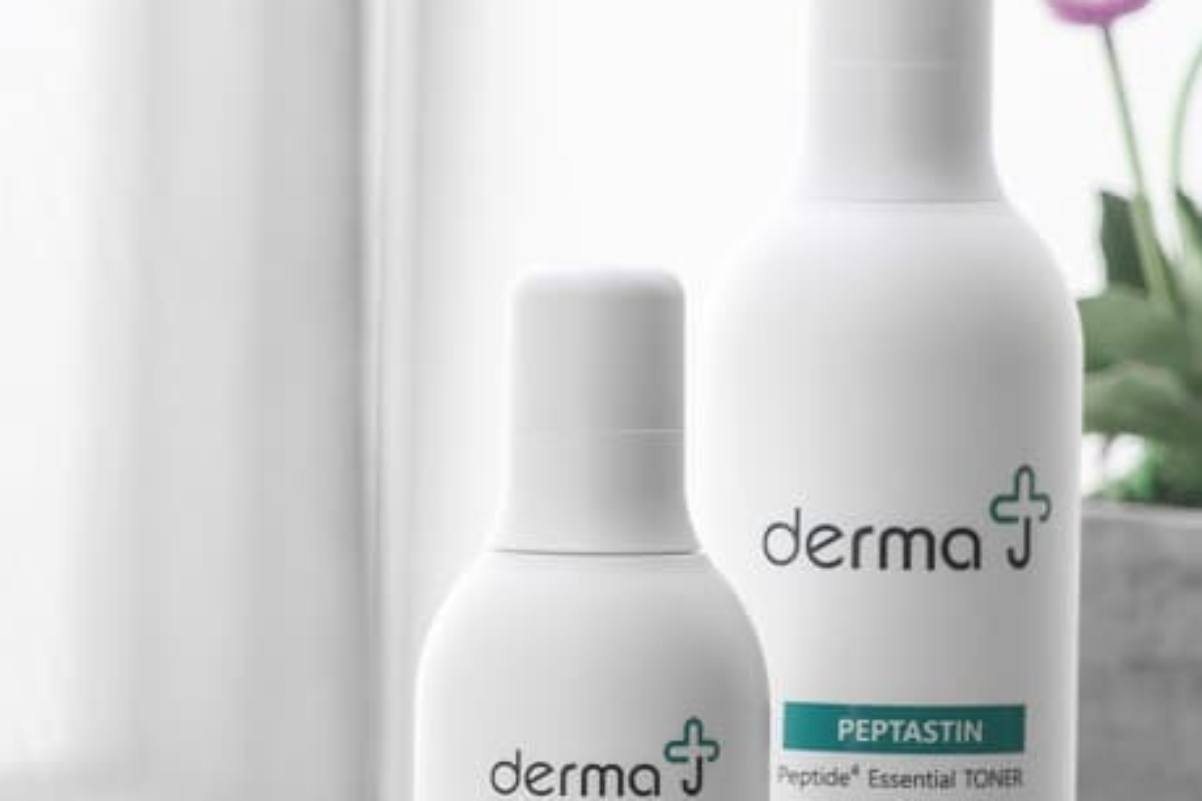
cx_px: 893
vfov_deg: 1.8
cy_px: 343
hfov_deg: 2.6
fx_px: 26208
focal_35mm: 785
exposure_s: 1/2
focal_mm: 300
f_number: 8
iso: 100
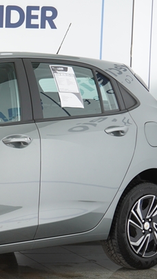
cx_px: -108
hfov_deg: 9.4
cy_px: 166
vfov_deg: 17.4
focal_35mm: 123
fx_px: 912
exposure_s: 1/60
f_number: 3.2
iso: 200
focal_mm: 31
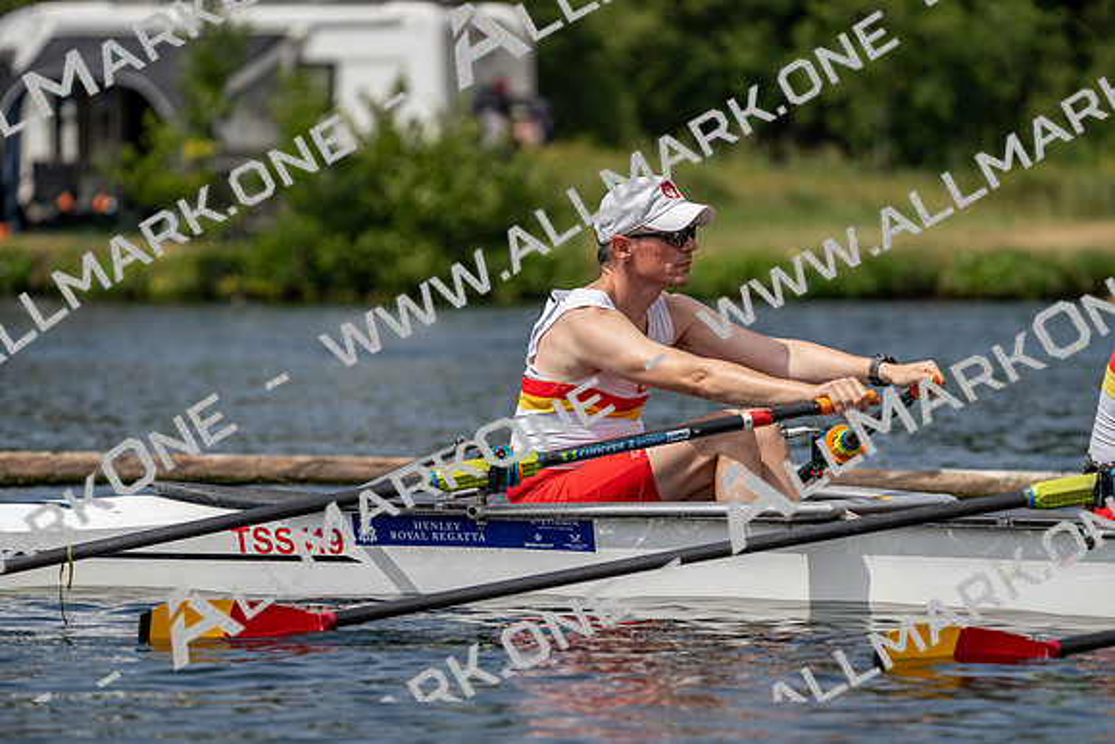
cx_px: 558
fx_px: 9293
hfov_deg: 6.9
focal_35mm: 300
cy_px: 372
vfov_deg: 4.6
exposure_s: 1/1600
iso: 160
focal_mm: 300
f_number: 5.6
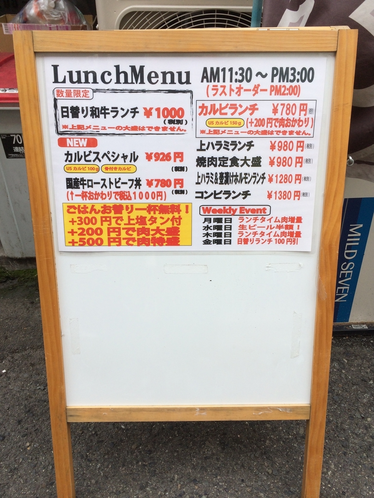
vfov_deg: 61.7
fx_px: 418
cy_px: 249
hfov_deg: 48.2
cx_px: 187
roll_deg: +1.3
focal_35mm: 29
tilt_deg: -34.2
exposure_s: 1/562
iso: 32
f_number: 2.2
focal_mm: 4.15
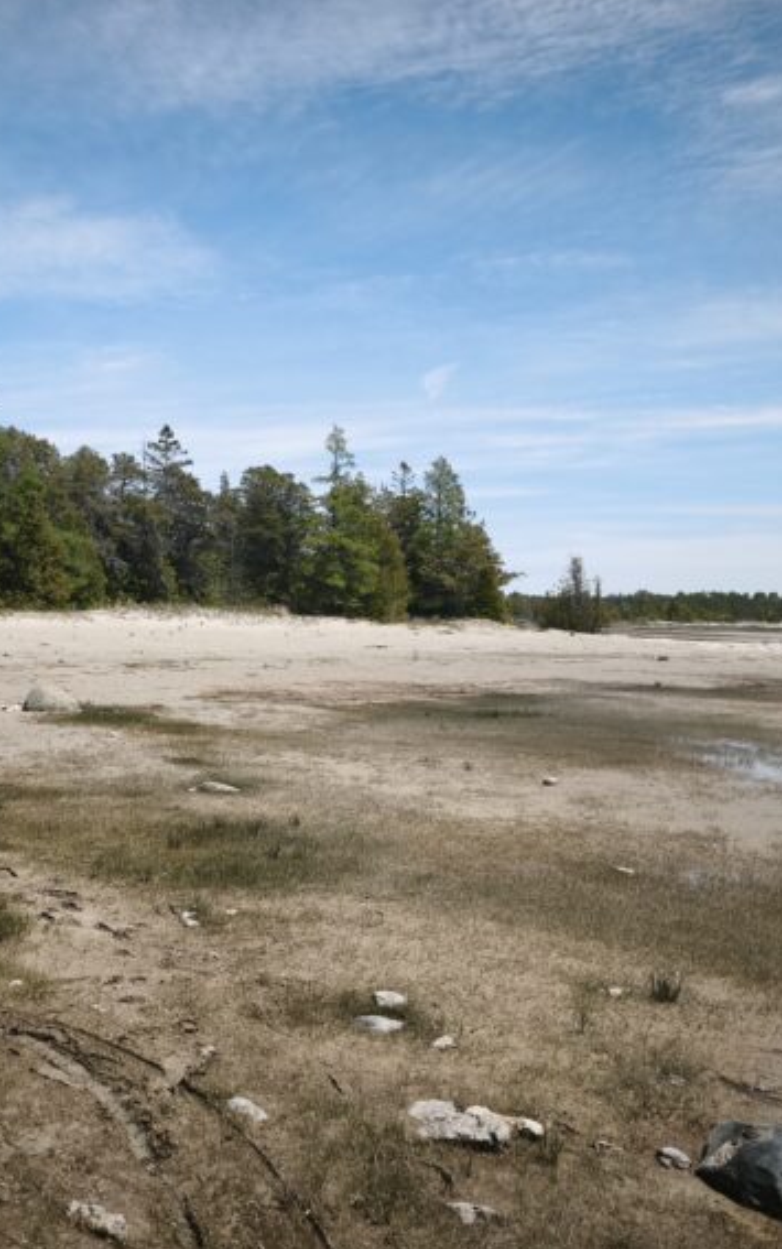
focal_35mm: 33
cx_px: 196
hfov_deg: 37.4
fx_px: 1124
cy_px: 628
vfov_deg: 58.1
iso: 50
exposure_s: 1/1674
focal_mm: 6.45
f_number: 1.62
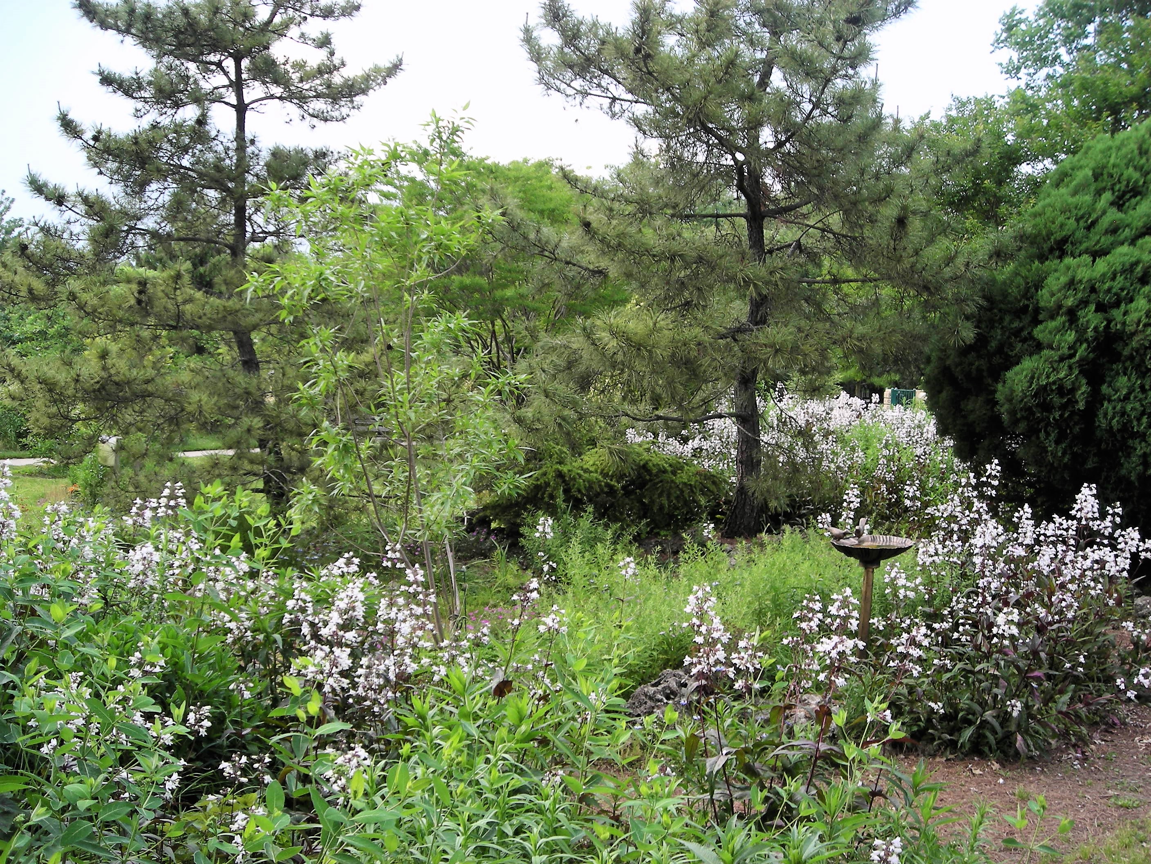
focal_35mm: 38
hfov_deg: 49.0
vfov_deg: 37.7
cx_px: 576
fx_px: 1264
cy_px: 432
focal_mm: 6.3
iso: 50
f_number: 3.2
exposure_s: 1/96.8
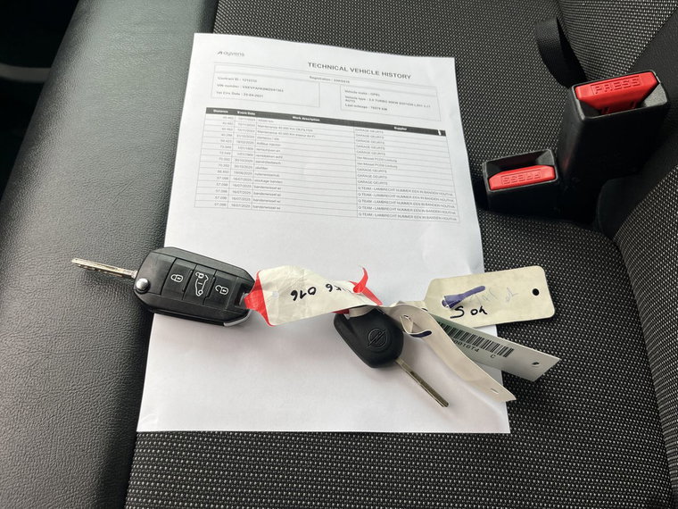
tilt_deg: -64.3
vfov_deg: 53.1
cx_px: 339
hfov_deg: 67.3
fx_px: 509
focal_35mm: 26
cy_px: 254
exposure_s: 1/337
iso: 50
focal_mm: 5.1
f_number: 1.6
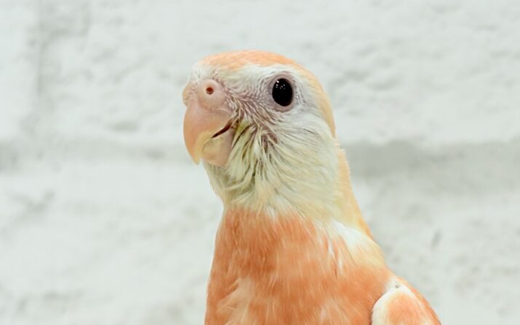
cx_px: 344
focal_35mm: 93
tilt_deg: -1.0
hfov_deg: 22.2
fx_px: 1318
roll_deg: -0.3
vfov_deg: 14.0
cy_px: 276
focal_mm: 5.96
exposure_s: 1/50
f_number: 1.6
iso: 32
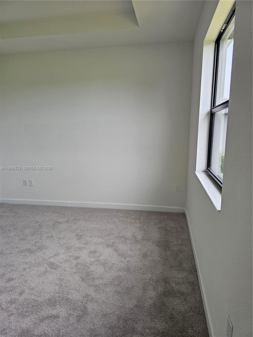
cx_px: 126
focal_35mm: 23
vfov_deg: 73.9
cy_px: 168
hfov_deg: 58.9
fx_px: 224
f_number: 1.7
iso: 100
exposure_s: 1/180
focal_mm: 6.3
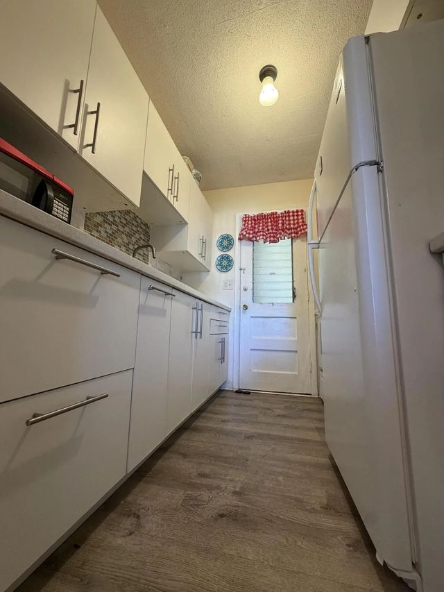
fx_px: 239
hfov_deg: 85.7
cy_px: 296
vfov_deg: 102.1
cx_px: 222
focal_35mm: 14
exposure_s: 1/60
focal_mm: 2.22
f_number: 2.2
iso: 320
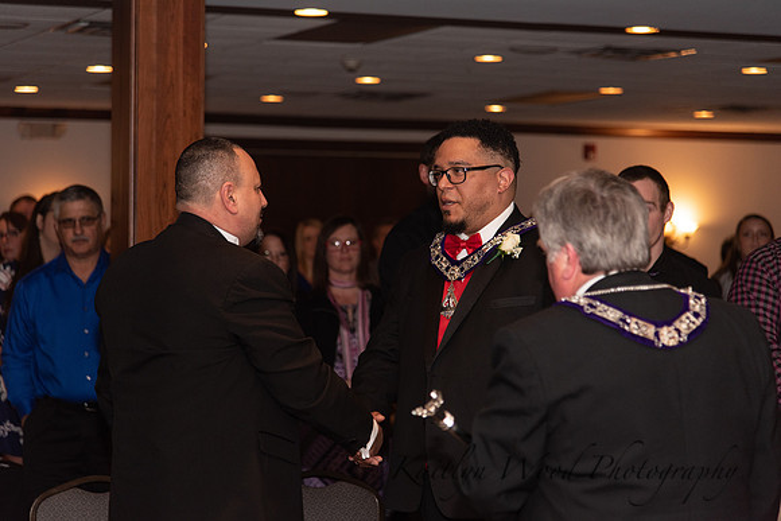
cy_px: 260
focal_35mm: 105
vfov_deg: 13.0
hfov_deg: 19.5
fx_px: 2278
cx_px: 390
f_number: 4
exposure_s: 1/200
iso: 800
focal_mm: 105
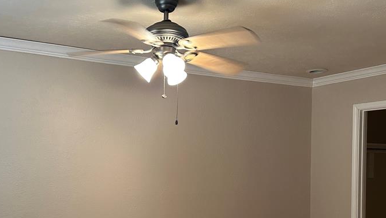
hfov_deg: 50.1
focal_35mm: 40
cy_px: 163
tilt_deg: -0.8
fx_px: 410
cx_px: 151
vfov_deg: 29.3
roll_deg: -0.2
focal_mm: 6.86
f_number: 1.78
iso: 250
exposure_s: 1/60
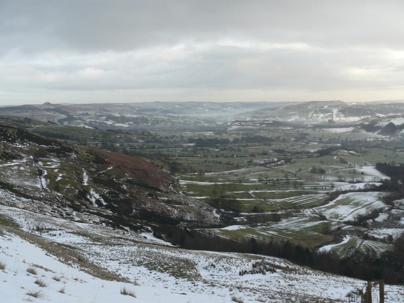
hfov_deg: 51.4
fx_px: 420
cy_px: 152
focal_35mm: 36
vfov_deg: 39.7
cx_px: 202
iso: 100
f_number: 4
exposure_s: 1/200
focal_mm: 6
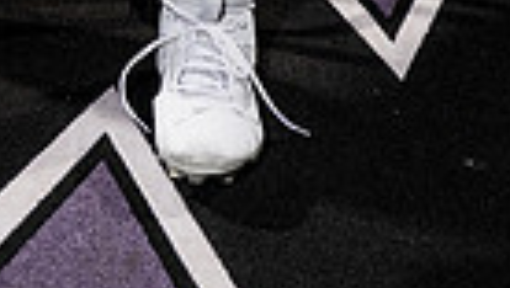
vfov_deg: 8.3
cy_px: -450
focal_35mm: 133
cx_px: 22
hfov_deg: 15.9
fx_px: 1801
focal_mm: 39
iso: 100
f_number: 5.6
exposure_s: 1/250
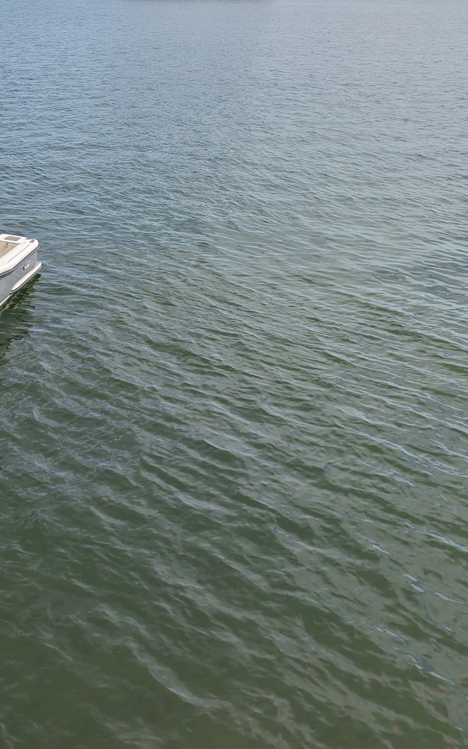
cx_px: -138
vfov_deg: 44.4
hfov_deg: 24.9
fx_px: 919
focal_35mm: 45
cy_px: 373
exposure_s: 1/240
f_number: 1.8
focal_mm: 8.67
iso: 100
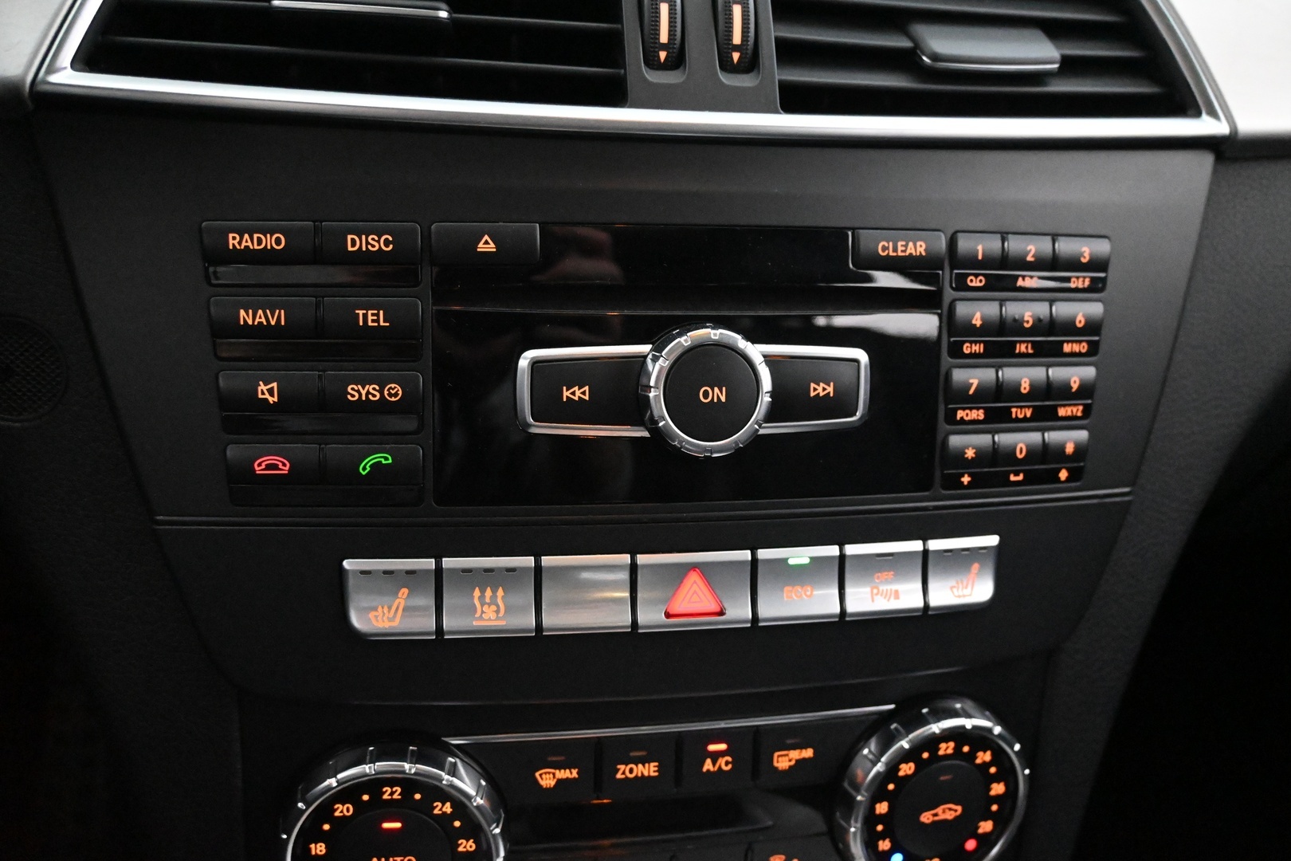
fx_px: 1183
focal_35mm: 33
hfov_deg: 57.2
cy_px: 430
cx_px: 646
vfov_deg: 40.0
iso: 12800
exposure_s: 1/40
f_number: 4
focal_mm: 22
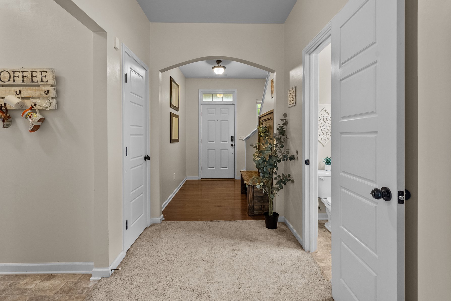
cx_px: 222
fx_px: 200
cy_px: 136
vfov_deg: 73.5
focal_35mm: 16
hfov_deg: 96.7
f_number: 7.1
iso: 640
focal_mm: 14
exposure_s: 1/2.5
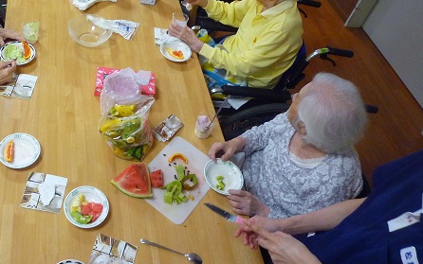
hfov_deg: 50.0
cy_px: 65
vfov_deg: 32.9
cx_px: 121
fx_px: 438
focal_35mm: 38
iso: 250
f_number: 2.8
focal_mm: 4.4
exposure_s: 1/30
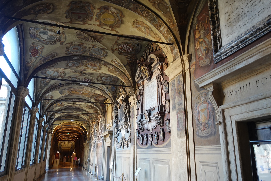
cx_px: 136
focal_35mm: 29
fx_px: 218
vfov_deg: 45.0
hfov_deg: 63.7
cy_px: 90
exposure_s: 1/30
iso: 250
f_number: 2.5
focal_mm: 10.7
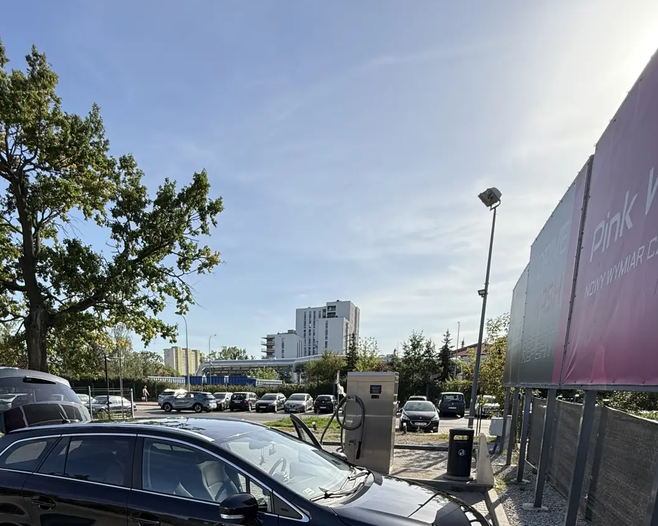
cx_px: 274
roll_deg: -1.0
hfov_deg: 74.5
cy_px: 472
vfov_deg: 55.0
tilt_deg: -9.2
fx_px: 428
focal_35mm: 22
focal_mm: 2.22
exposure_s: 1/1795
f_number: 2.2
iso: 50
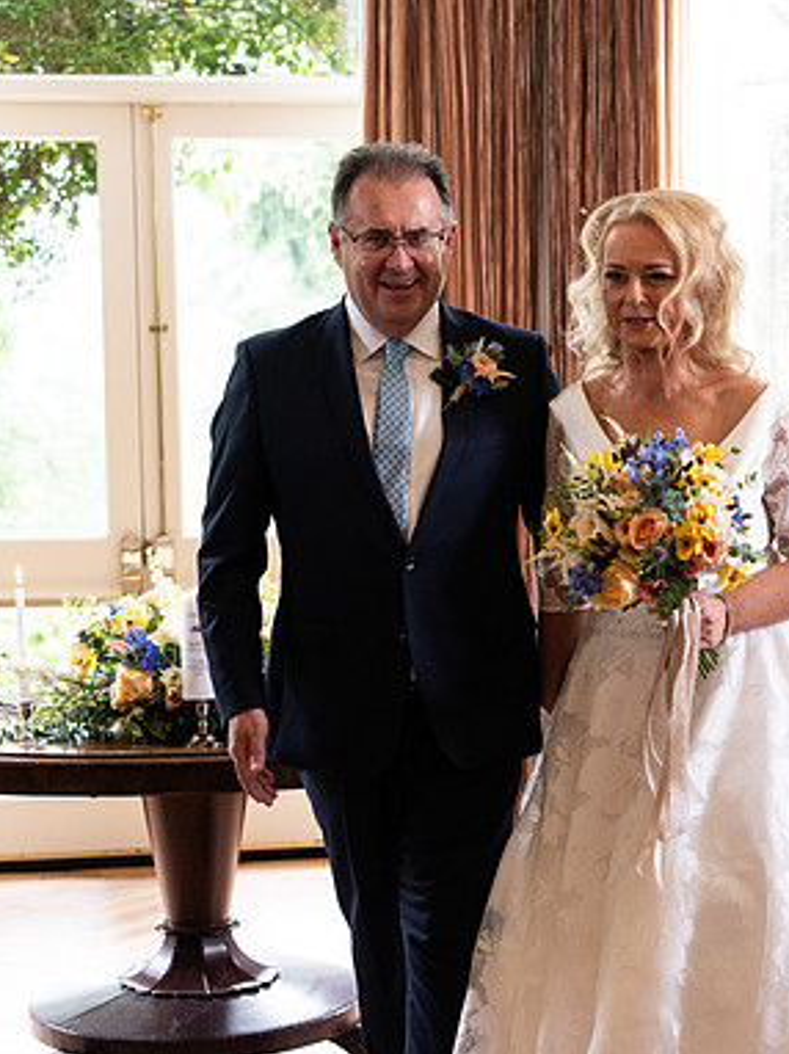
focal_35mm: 76
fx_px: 2312
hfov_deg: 19.3
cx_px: 530
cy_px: 531
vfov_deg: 25.7
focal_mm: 52
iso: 1600
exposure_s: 1/200
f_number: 3.5
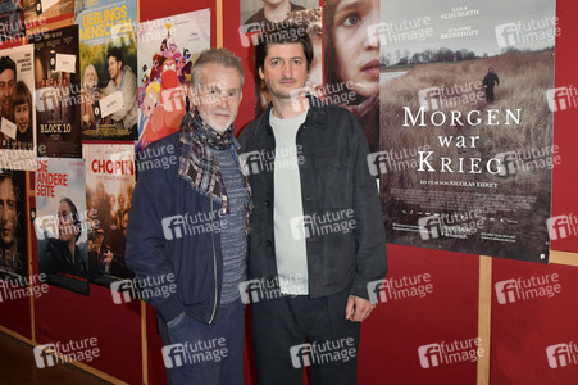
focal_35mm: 29
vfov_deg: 44.9
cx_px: 289
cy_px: 192
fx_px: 465
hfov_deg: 63.7
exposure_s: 1/250
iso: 2000
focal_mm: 29
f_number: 5.6
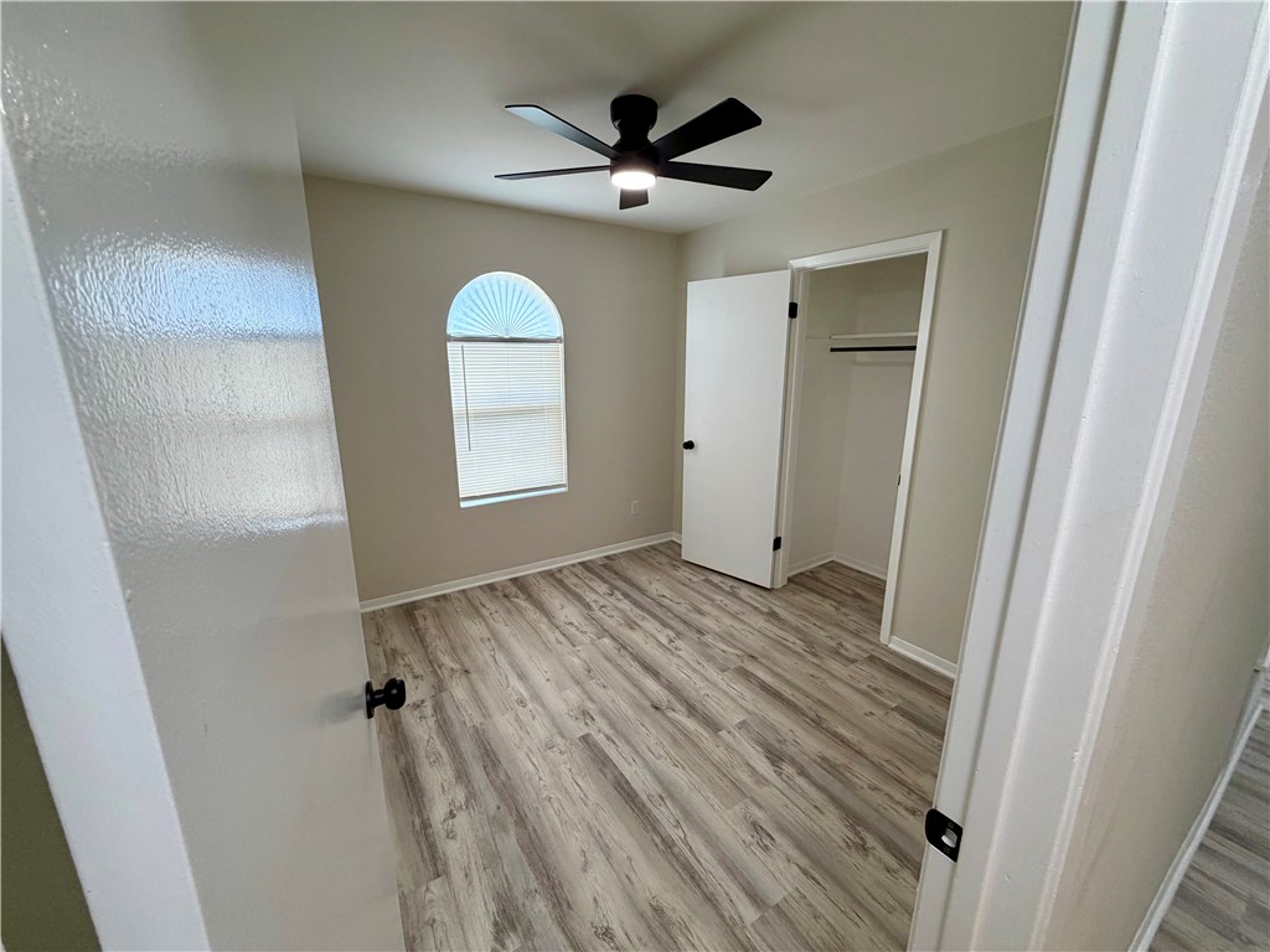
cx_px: 635
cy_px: 476
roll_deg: +1.2
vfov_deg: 85.7
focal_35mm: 14
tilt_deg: -11.5
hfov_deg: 102.1
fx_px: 514
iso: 160
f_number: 2.2
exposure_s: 1/120
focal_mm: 2.22
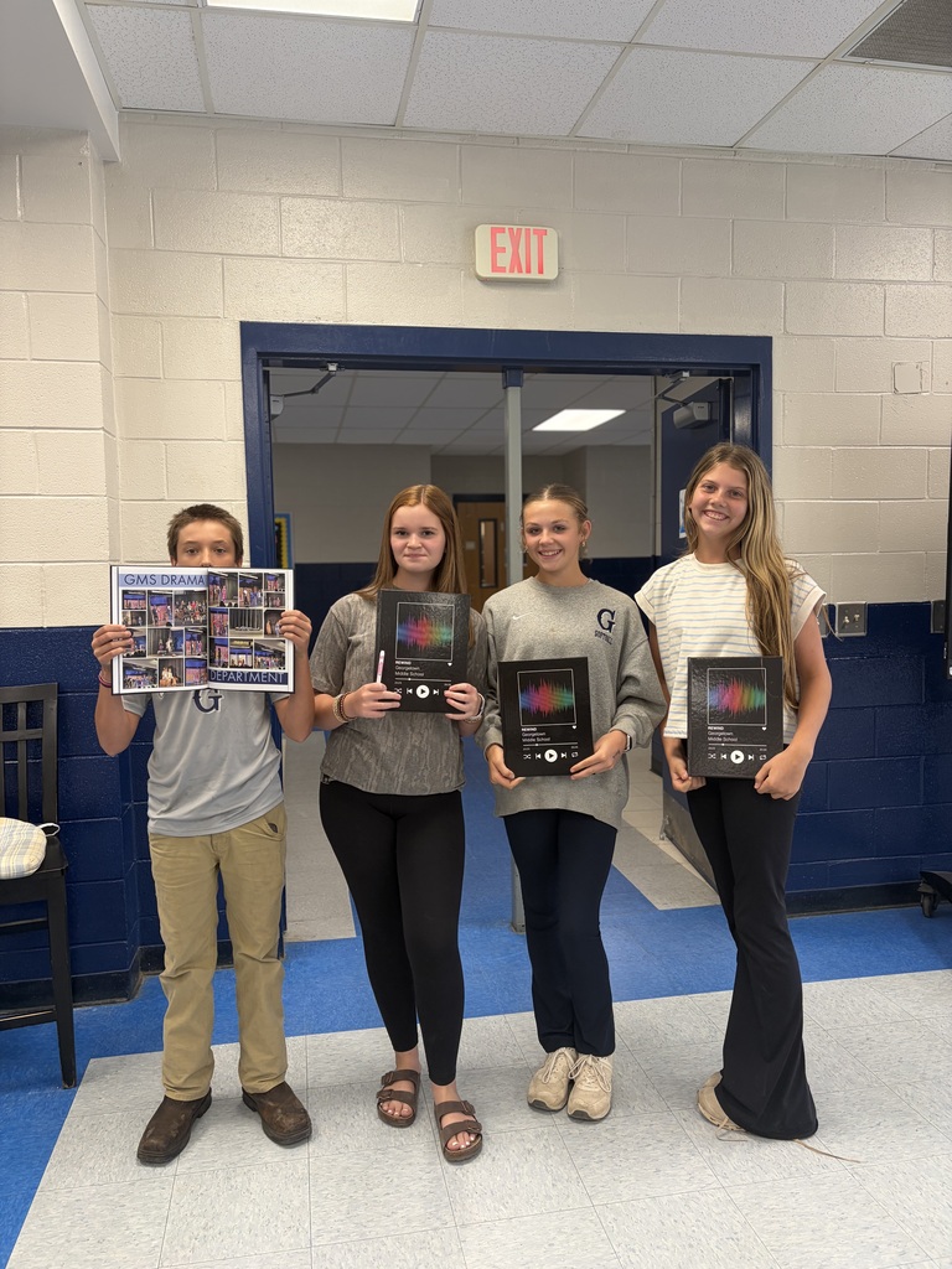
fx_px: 953
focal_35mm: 26
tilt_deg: -4.7
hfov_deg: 53.1
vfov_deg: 67.3
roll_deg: +0.8
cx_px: 476
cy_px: 634
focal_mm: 5.96
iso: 64
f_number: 1.6
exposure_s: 1/60
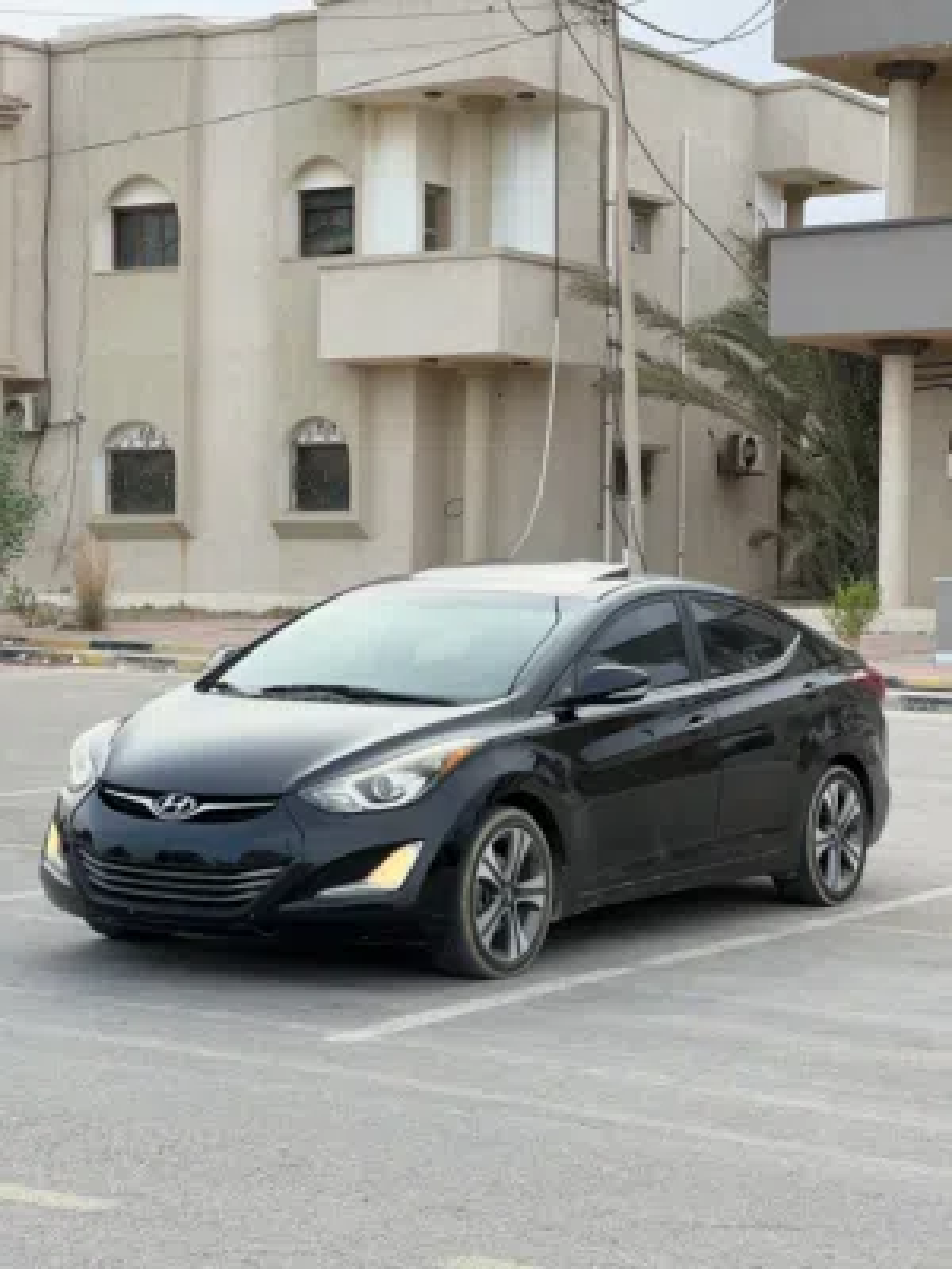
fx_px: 2824
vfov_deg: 25.3
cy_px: 634
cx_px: 476
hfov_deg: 19.1
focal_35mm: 77
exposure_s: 1/99
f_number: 2.8
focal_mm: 9
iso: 50
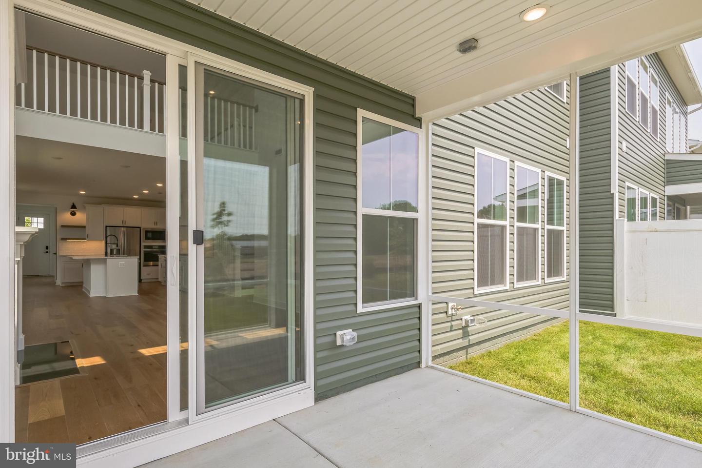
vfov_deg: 70.4
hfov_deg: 93.3
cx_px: 351
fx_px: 331
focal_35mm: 17
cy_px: 234
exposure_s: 1/160
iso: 320
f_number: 10
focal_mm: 17
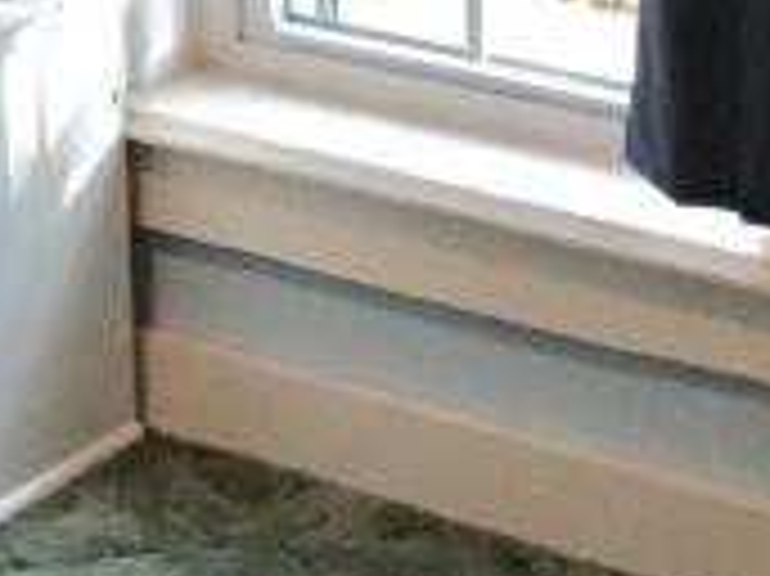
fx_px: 3868
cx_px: -729
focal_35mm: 174
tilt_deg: -6.0
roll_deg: +2.6
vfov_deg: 8.0
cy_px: -724
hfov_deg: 10.5
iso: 200
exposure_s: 1/30
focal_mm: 4.15
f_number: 2.2
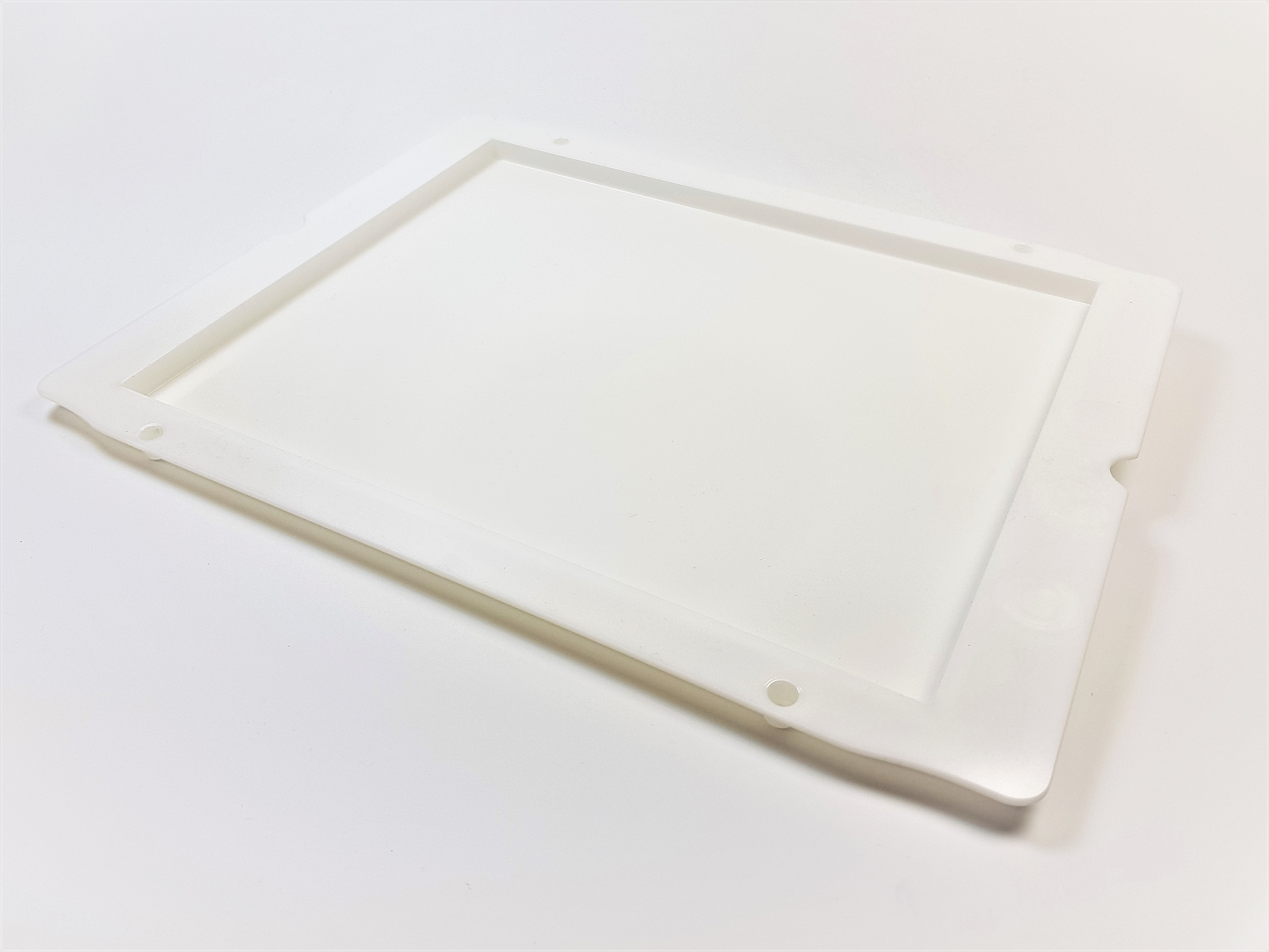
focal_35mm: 26
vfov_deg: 53.1
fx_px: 953
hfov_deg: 67.3
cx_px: 634
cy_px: 476
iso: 40
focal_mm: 4.2
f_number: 1.7
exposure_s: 1/202
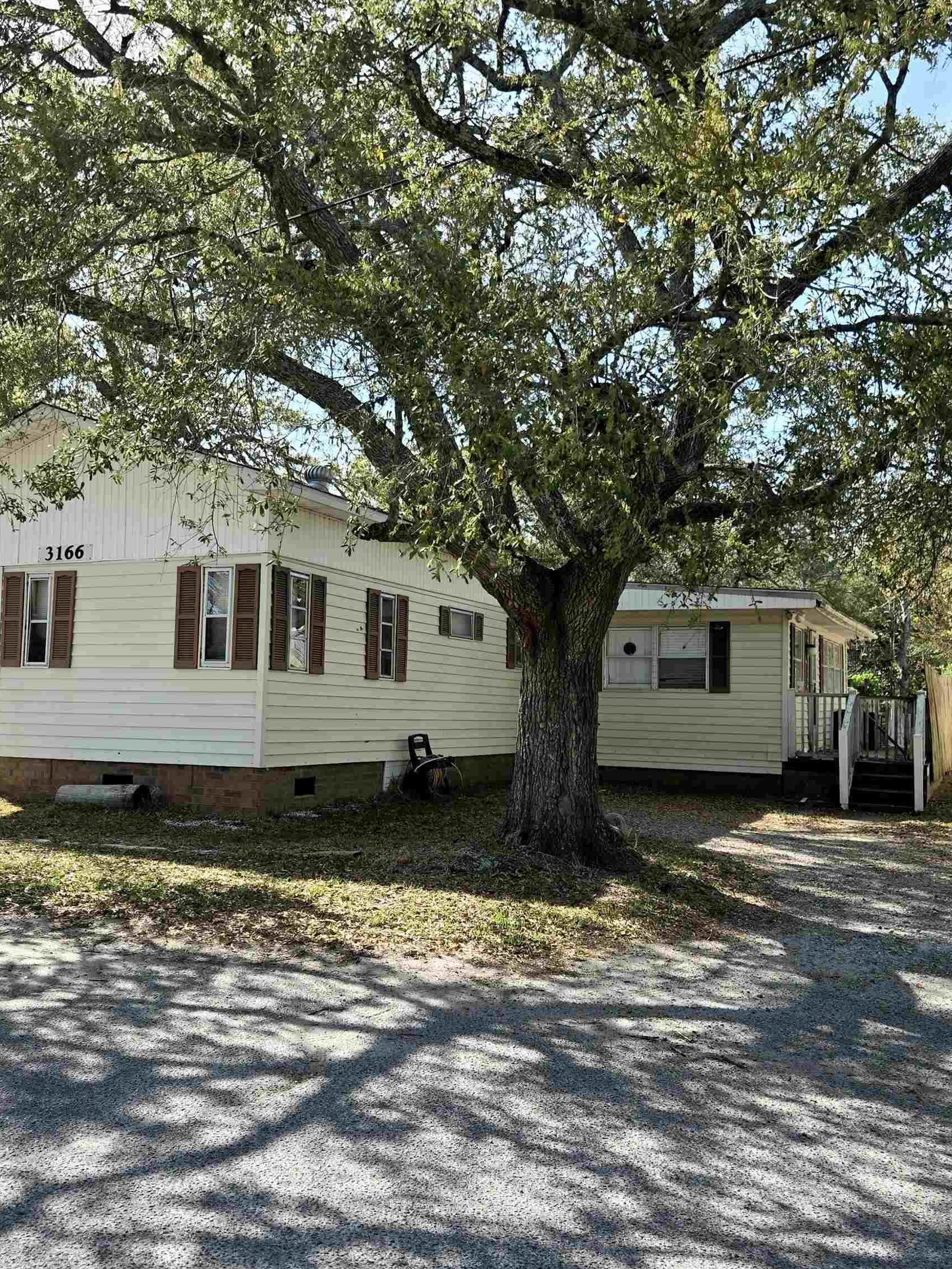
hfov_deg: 45.3
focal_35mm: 31
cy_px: 633
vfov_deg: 58.4
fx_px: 1137
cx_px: 407
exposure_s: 1/1111
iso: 40
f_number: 1.8
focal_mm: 5.4
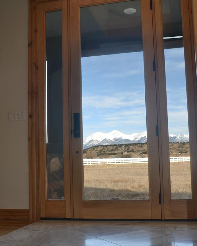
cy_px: 130
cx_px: 109
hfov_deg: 32.1
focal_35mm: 47
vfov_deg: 39.5
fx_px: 342
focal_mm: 22
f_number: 8
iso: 100
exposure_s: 1/15
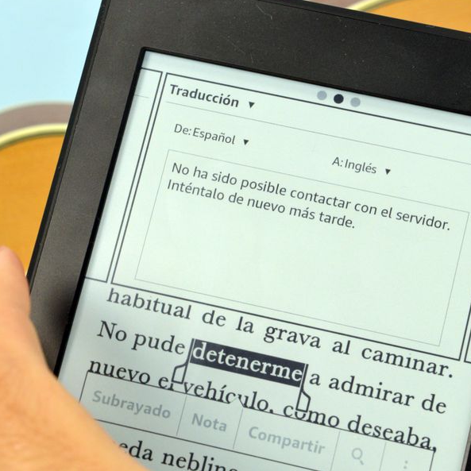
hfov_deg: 16.3
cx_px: 343
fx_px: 1642
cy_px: 234
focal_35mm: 107
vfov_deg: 16.3
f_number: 10
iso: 800
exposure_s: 1/15
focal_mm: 55
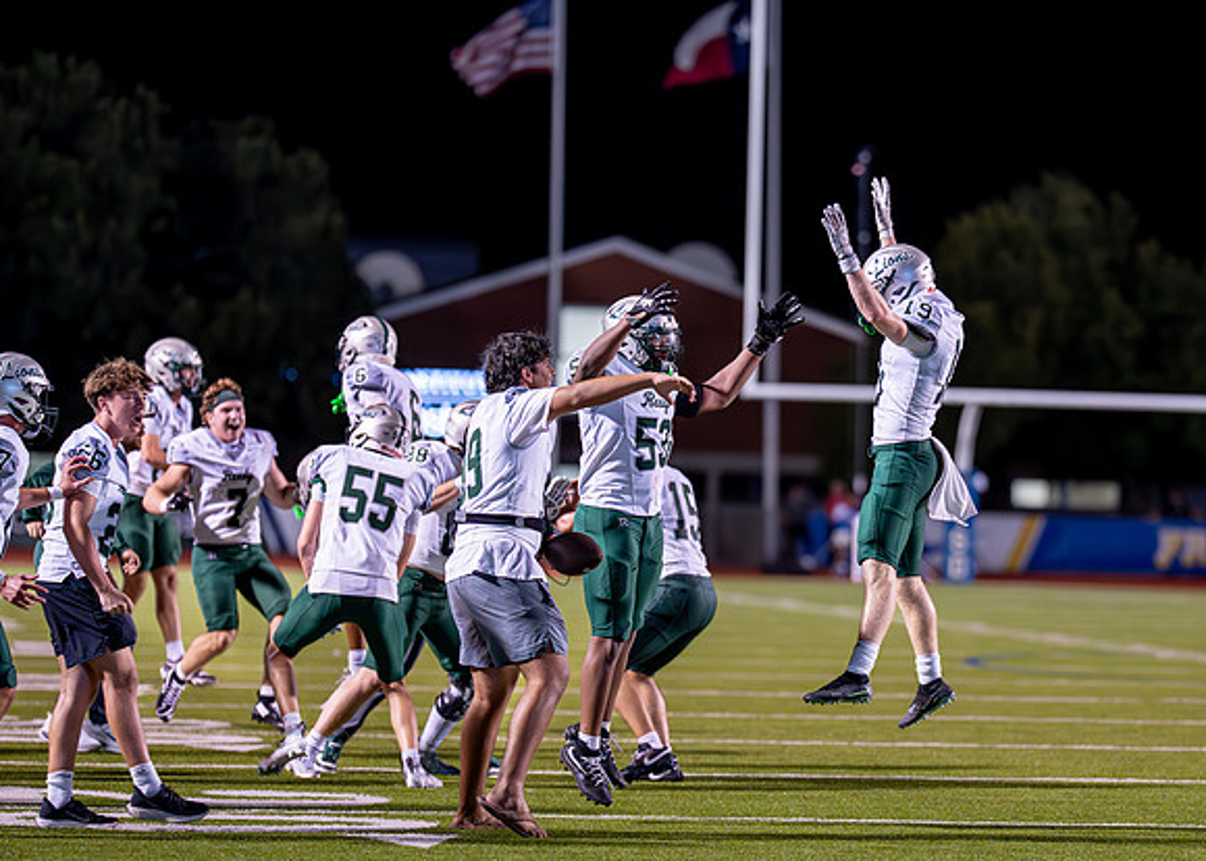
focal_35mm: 221
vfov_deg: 6.5
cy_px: 487
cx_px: 914
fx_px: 7575
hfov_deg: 9.1
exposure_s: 1/1000
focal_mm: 135
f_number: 1.8
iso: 2500
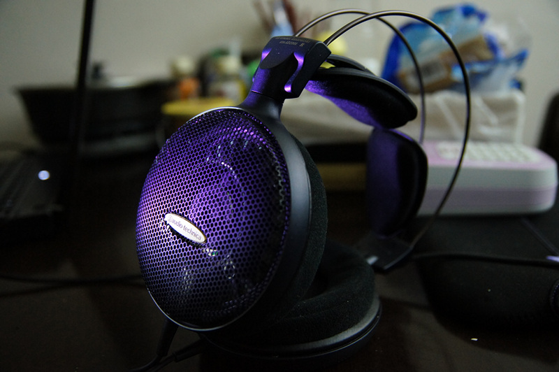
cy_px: 186
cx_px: 280
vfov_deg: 39.9
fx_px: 512
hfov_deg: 57.3
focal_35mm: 33
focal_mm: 22
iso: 1600
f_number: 2.8
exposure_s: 1/30
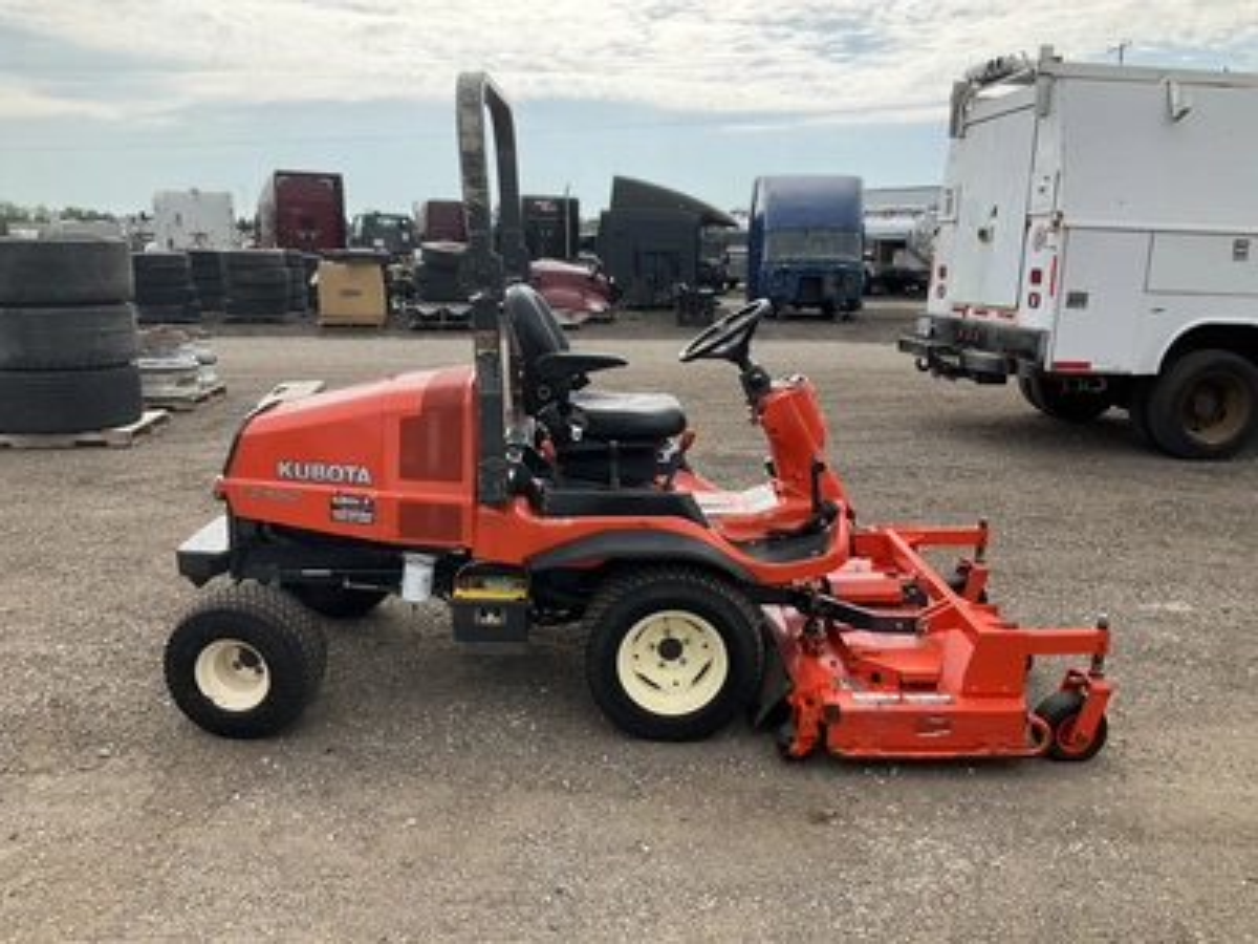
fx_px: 1054
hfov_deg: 61.7
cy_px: 472
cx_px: 629
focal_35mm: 29
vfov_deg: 48.2
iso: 25
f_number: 1.8
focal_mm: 3
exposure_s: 1/1055
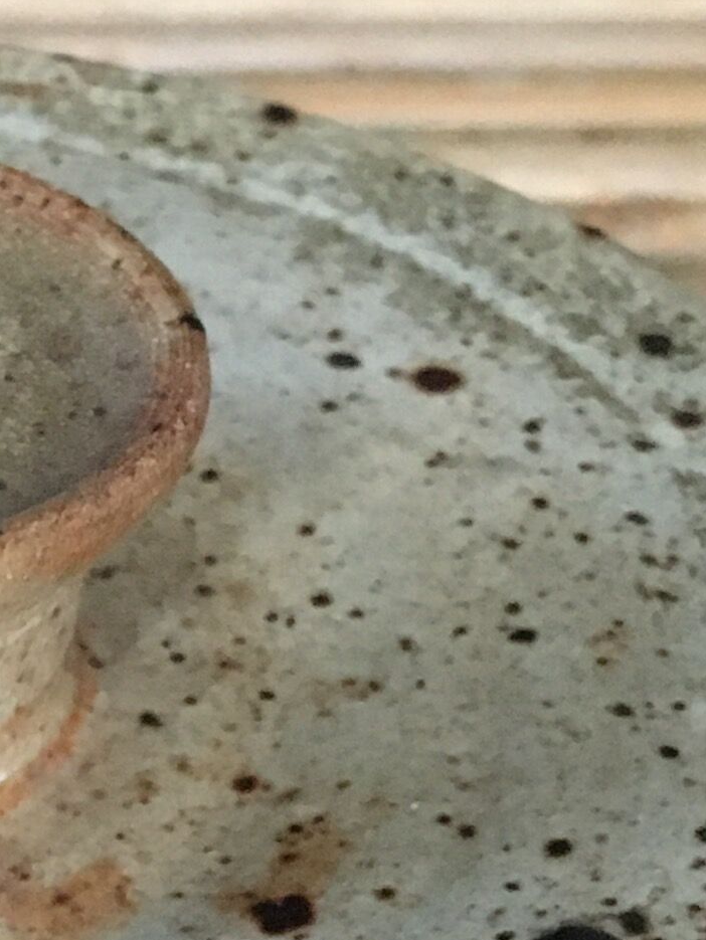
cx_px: -250
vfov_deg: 14.6
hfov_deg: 11.5
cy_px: 1438
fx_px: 3397
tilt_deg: -46.0
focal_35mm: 125
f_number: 2.2
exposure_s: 1/17
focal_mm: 4.15
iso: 320
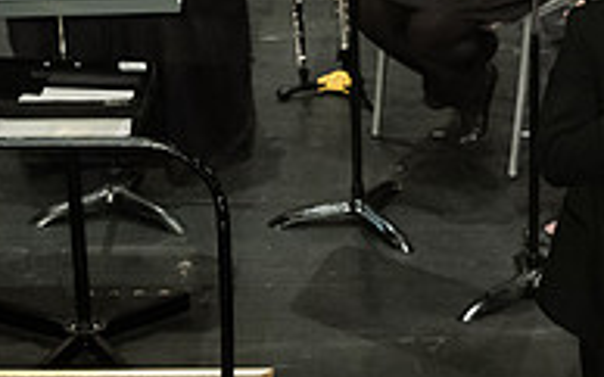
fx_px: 6021
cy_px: 229
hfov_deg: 5.7
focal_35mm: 366
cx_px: 666
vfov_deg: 3.6
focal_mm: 120
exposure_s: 1/200
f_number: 4.5
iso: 5000
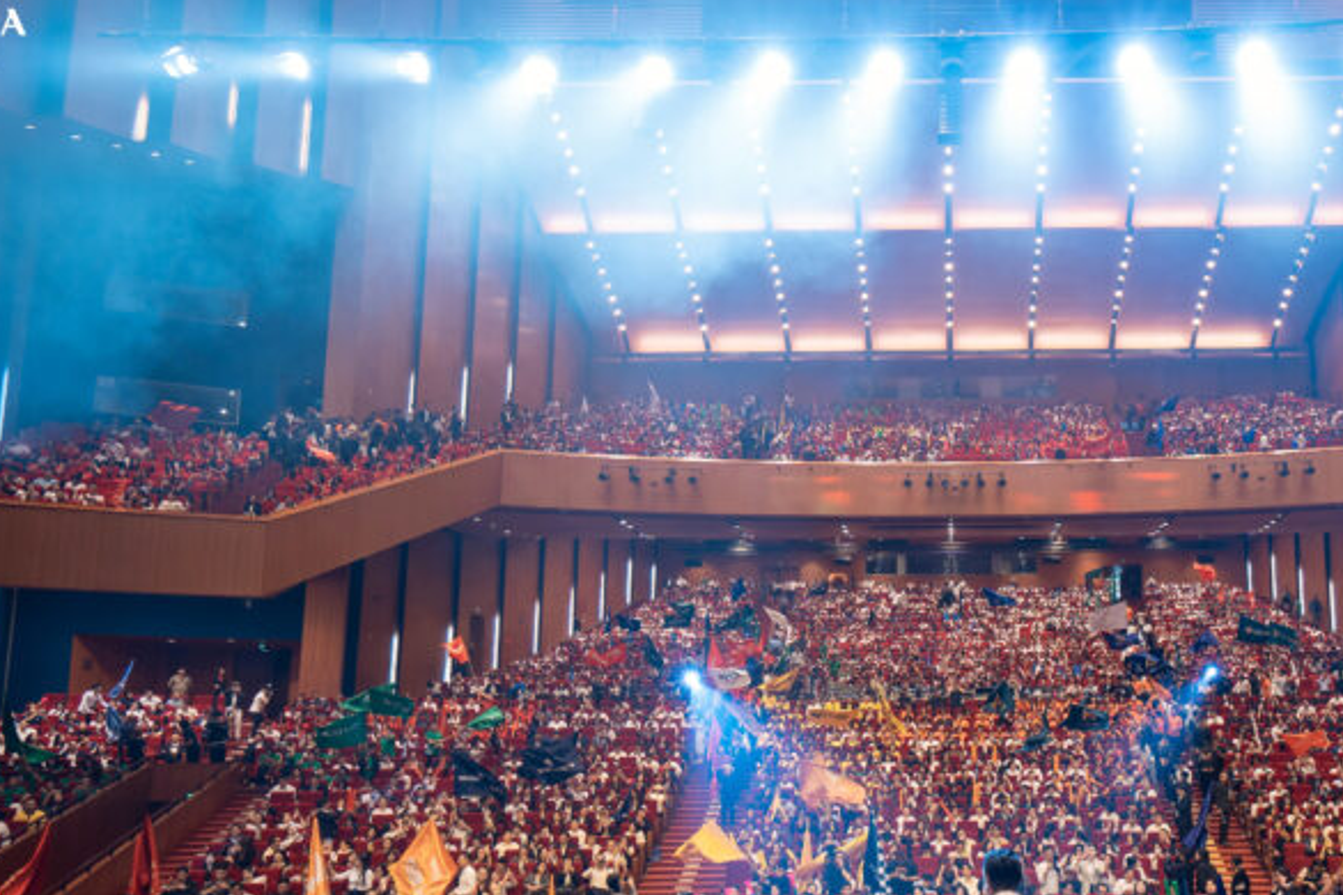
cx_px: 941
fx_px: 1044
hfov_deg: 63.1
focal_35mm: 28
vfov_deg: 45.5
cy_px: 618
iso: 800
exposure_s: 1/100
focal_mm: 16
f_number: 4
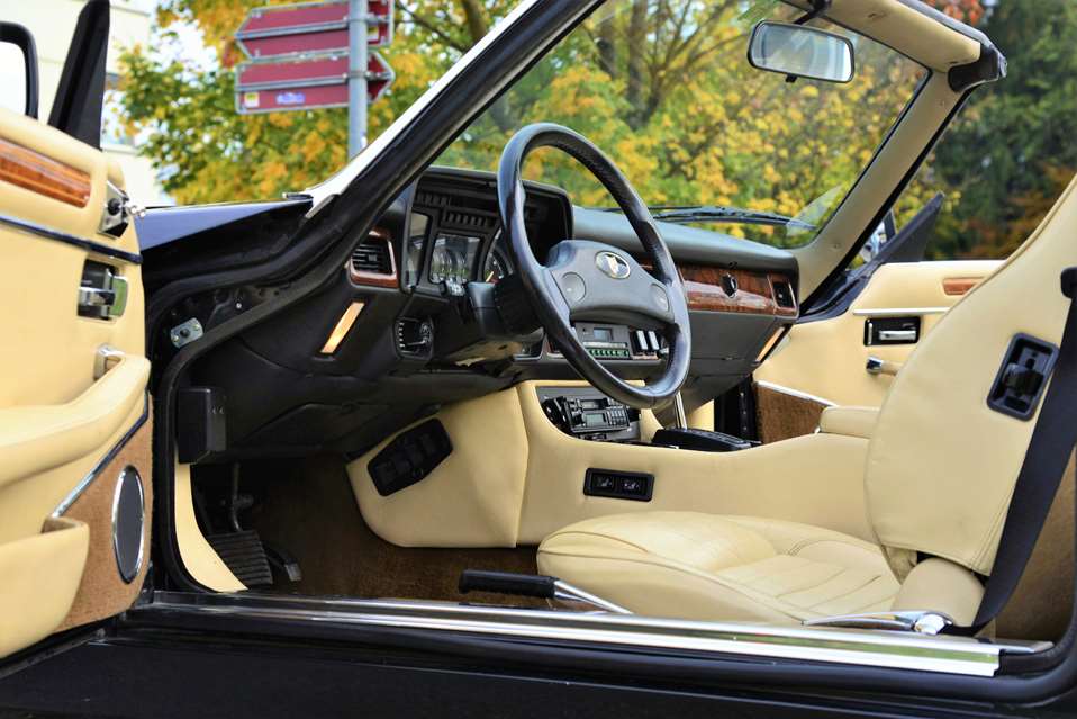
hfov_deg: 34.5
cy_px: 360
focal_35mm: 58
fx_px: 1735
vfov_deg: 23.4
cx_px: 538
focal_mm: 58
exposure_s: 1/125
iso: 500
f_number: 6.3
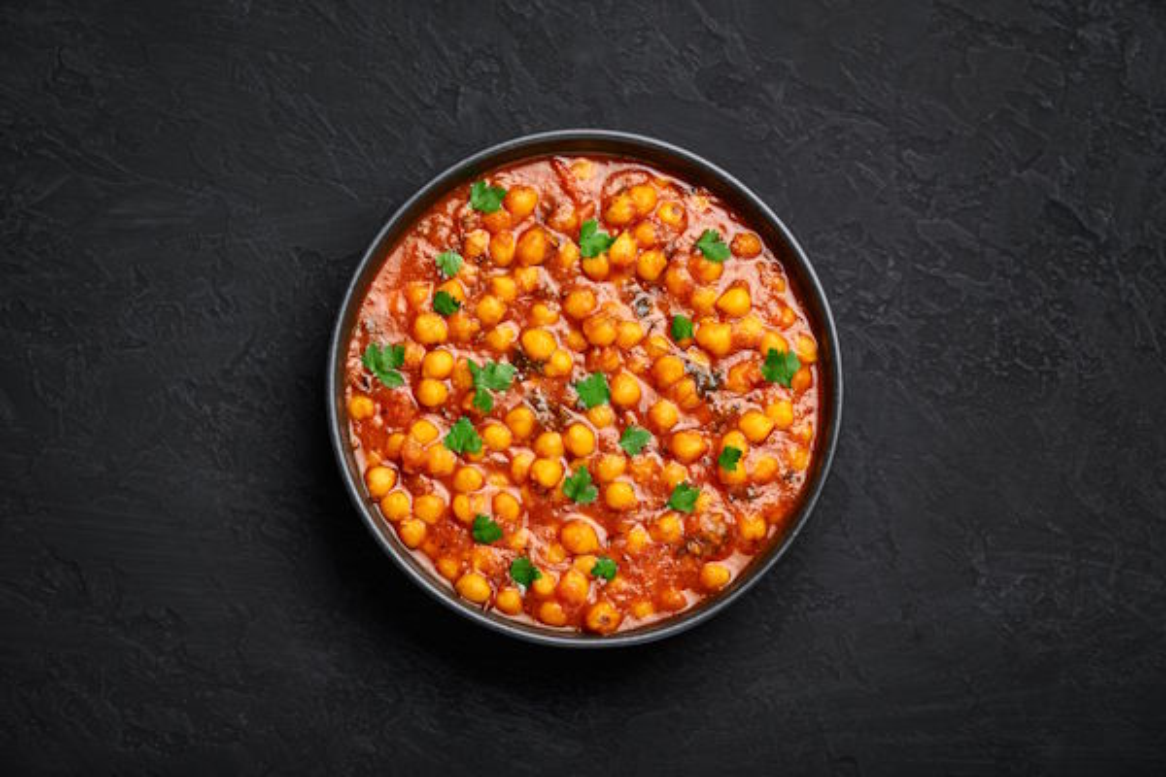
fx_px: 3401
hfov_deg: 19.5
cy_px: 388
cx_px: 583
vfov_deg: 13.0
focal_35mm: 105
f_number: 10
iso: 100
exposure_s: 1/200
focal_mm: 105
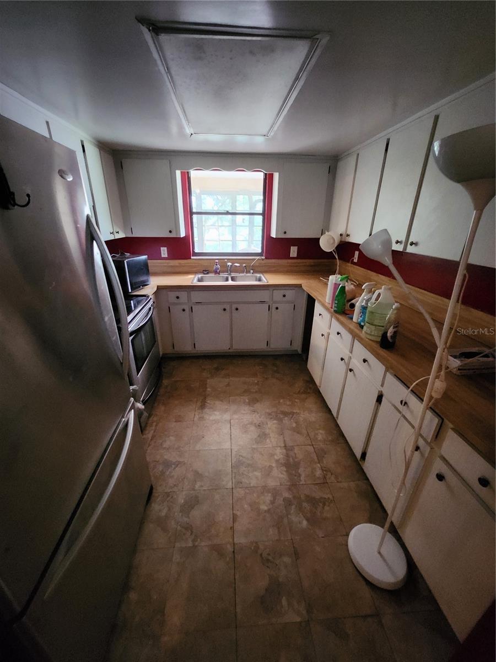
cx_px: 248
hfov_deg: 89.9
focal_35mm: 13
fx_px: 248
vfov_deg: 106.2
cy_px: 331
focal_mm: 1.74
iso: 800
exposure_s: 1/24
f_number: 2.2
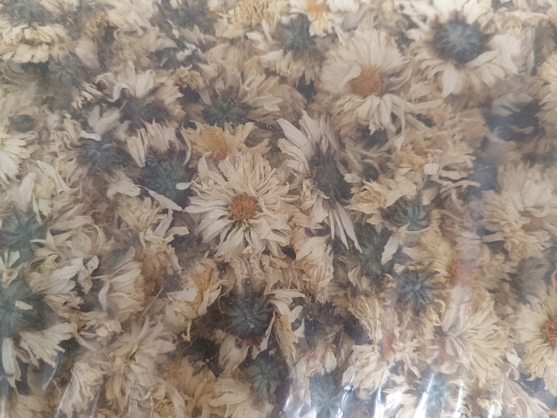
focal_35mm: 27
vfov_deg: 51.4
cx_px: 278
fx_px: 434
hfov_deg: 65.3
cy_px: 209
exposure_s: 1/50
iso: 489
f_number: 1.9
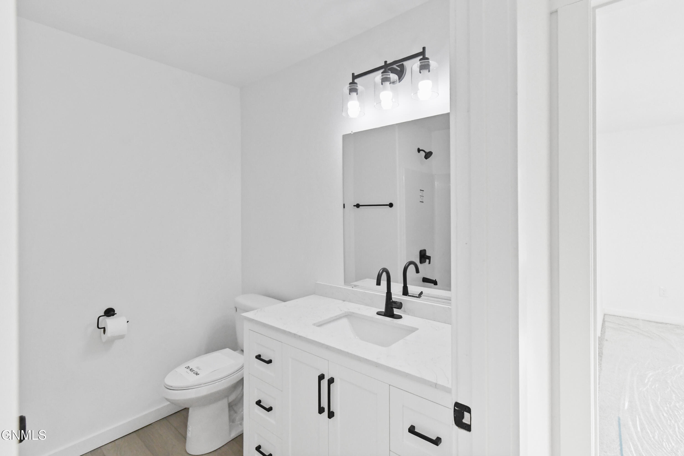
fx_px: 285
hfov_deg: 100.4
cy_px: 228
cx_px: 342
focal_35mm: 15
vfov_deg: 77.3
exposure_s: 1/500
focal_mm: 10
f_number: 8
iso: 3200
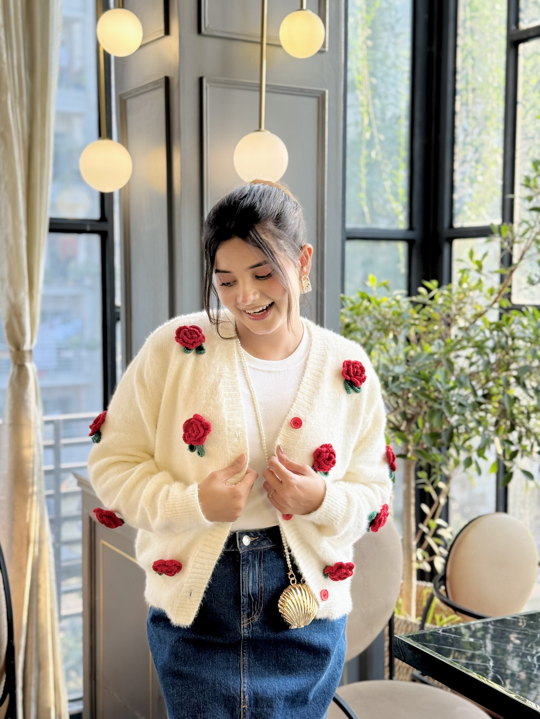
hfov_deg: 30.3
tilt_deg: -4.2
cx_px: 270
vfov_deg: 39.7
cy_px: 360
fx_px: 998
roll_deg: -0.3
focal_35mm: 48
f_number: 1.78
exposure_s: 1/100
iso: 64
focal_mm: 6.76
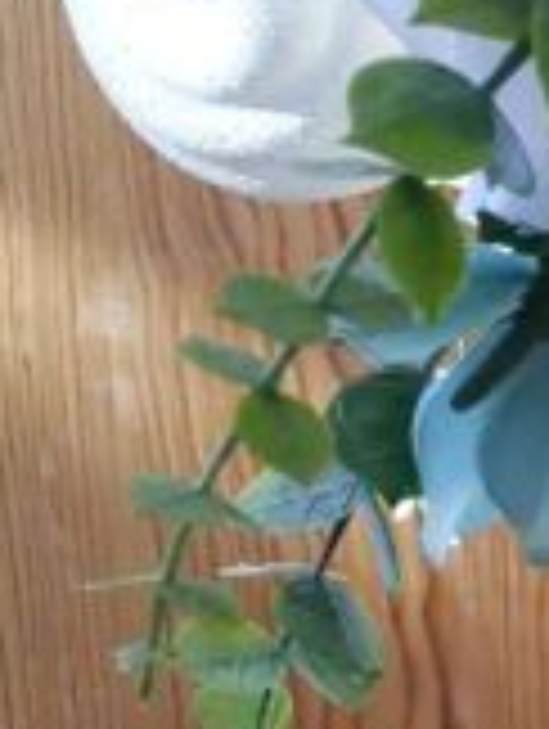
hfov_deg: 7.0
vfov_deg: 10.4
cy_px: 184
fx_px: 4007
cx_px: 1624
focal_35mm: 190
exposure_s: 1/120
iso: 212
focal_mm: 4.44
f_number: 1.8
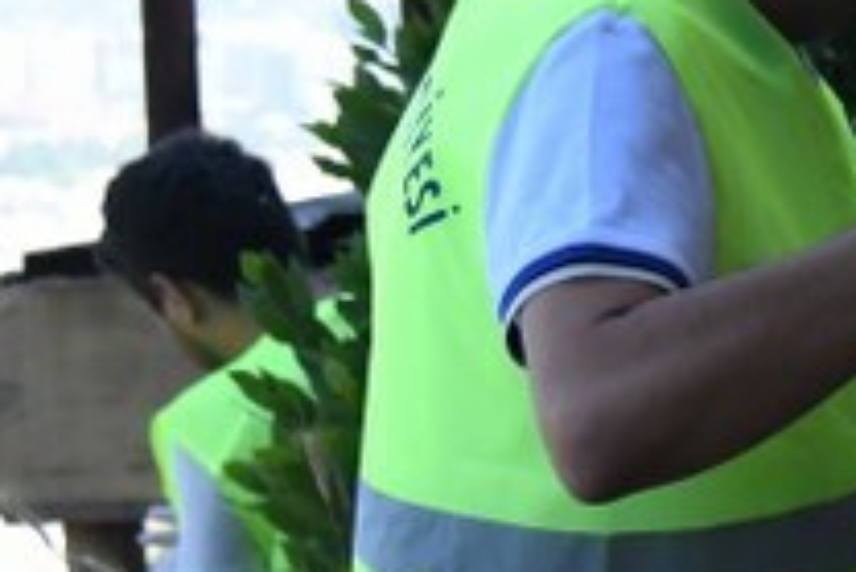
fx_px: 6115
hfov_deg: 7.4
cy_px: 123
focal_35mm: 257
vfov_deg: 5.4
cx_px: 2113
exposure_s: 1/2500
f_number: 4
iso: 1250
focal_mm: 34
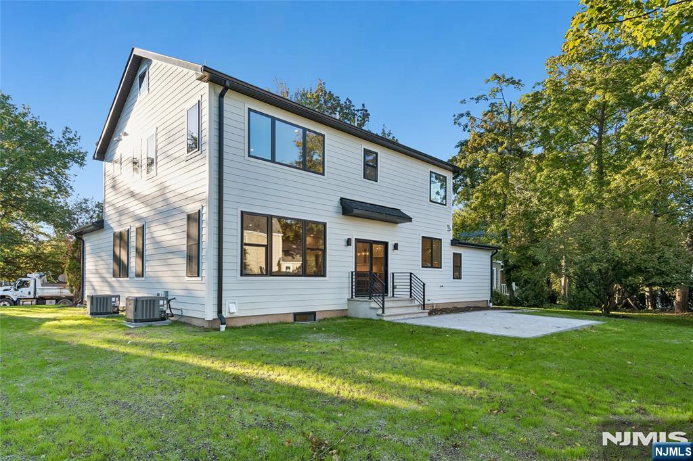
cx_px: 346
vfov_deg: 64.5
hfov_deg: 86.9
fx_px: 366
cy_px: 230
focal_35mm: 19
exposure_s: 1/125
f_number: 8
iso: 320
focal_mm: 19
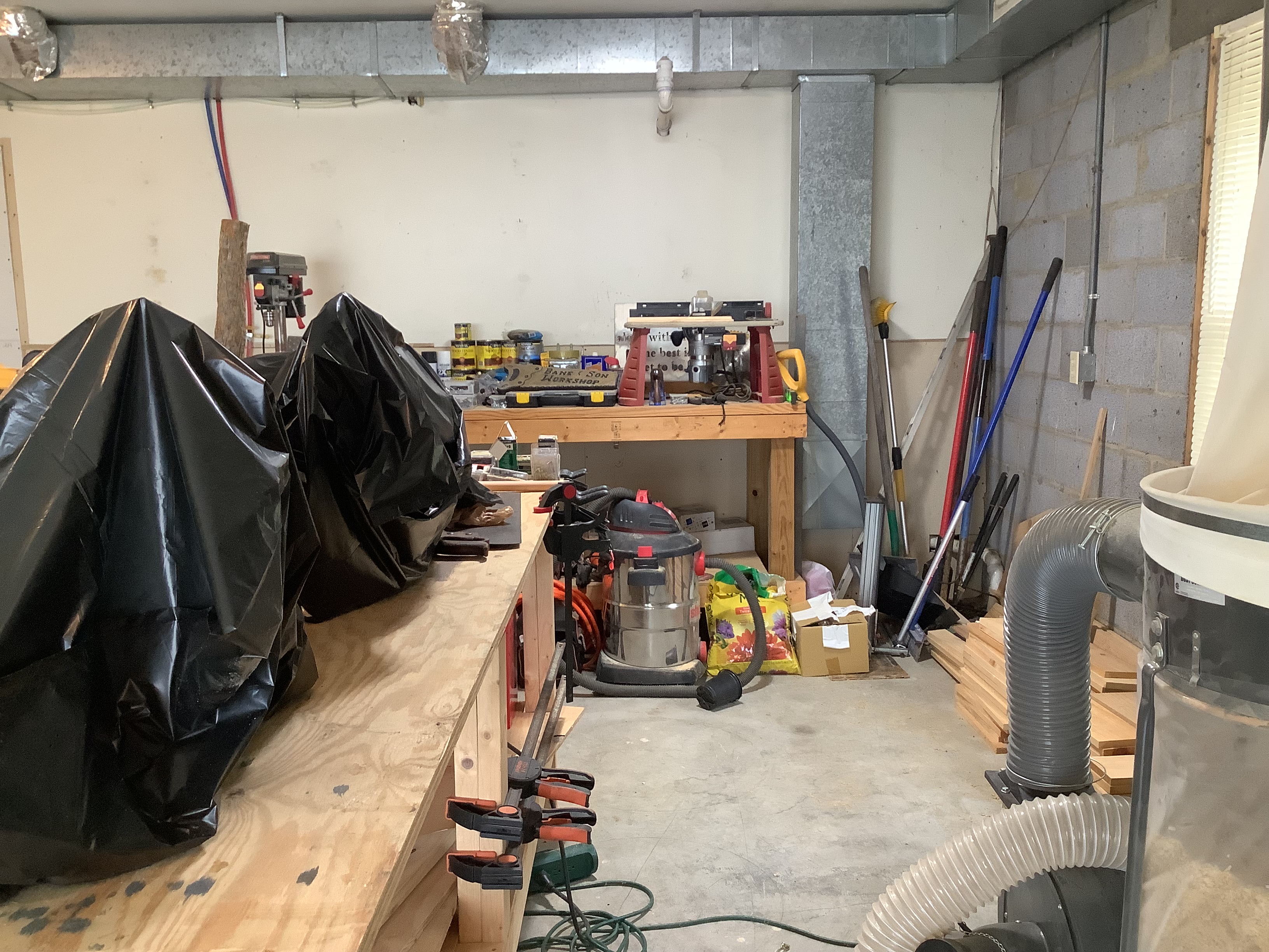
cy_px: 476
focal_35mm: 31
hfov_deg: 58.4
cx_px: 634
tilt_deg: -9.4
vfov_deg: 45.4
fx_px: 1136
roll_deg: +0.7
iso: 250
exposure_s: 1/50
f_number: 2.4
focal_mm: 3.3
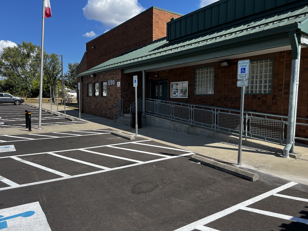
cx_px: 154
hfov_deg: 67.3
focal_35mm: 26
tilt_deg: -6.3
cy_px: 116
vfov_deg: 53.1
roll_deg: -0.9
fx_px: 231
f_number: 1.5
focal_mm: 5.7
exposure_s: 1/2915
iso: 50
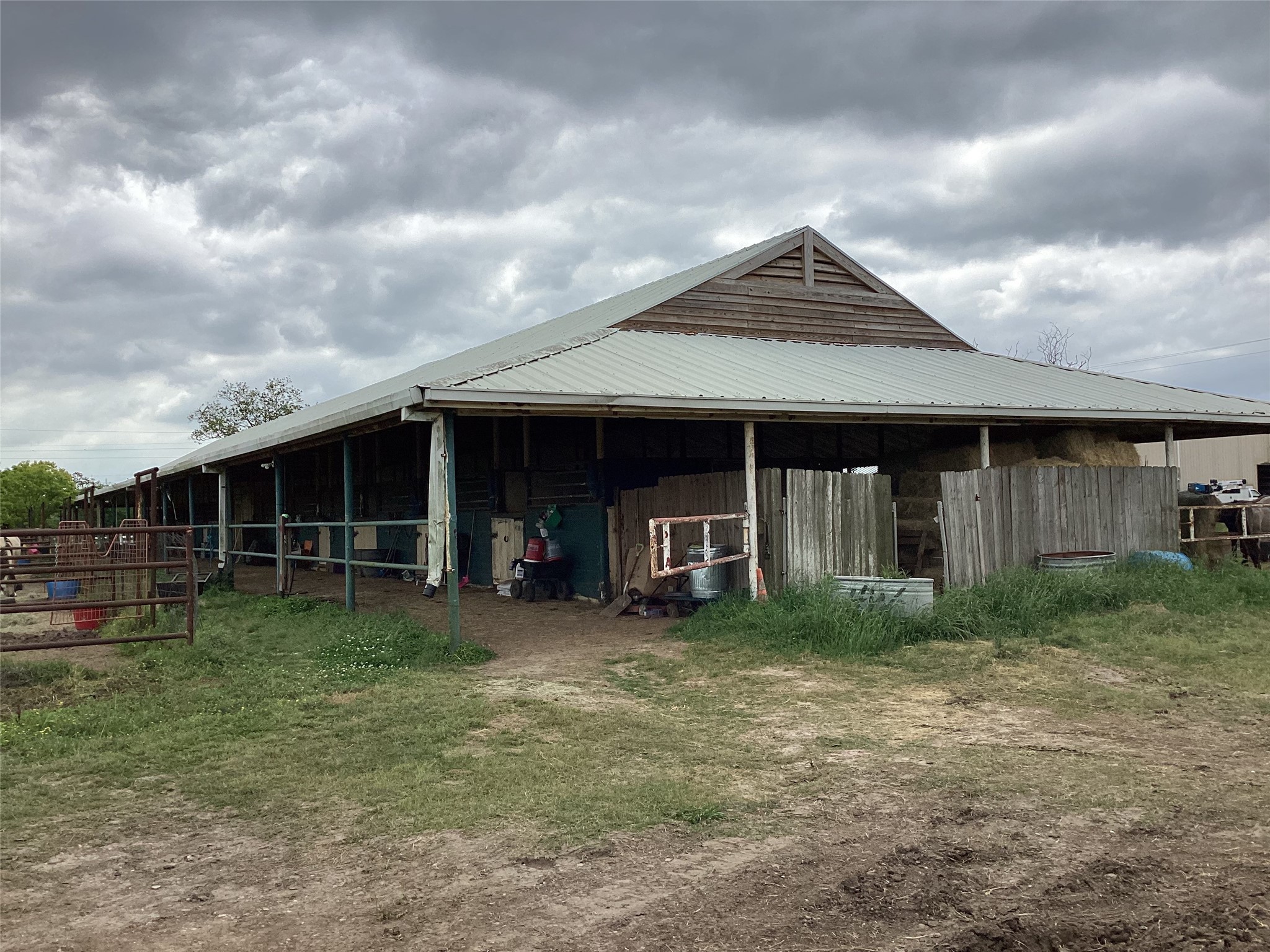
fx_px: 1137
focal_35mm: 31
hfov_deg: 58.4
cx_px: 635
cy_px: 476
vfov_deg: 45.4
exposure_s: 1/1217
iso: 25
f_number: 2.4
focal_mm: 3.3
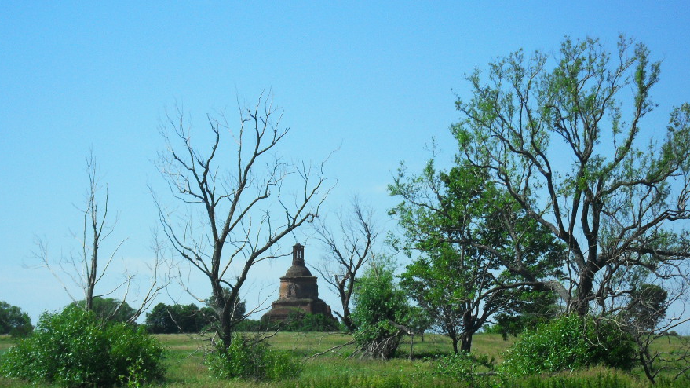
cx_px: 341
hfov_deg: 19.0
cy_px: 258
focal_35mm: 113
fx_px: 2067
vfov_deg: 10.7
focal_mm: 15.7
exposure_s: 1/125
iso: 100
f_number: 14
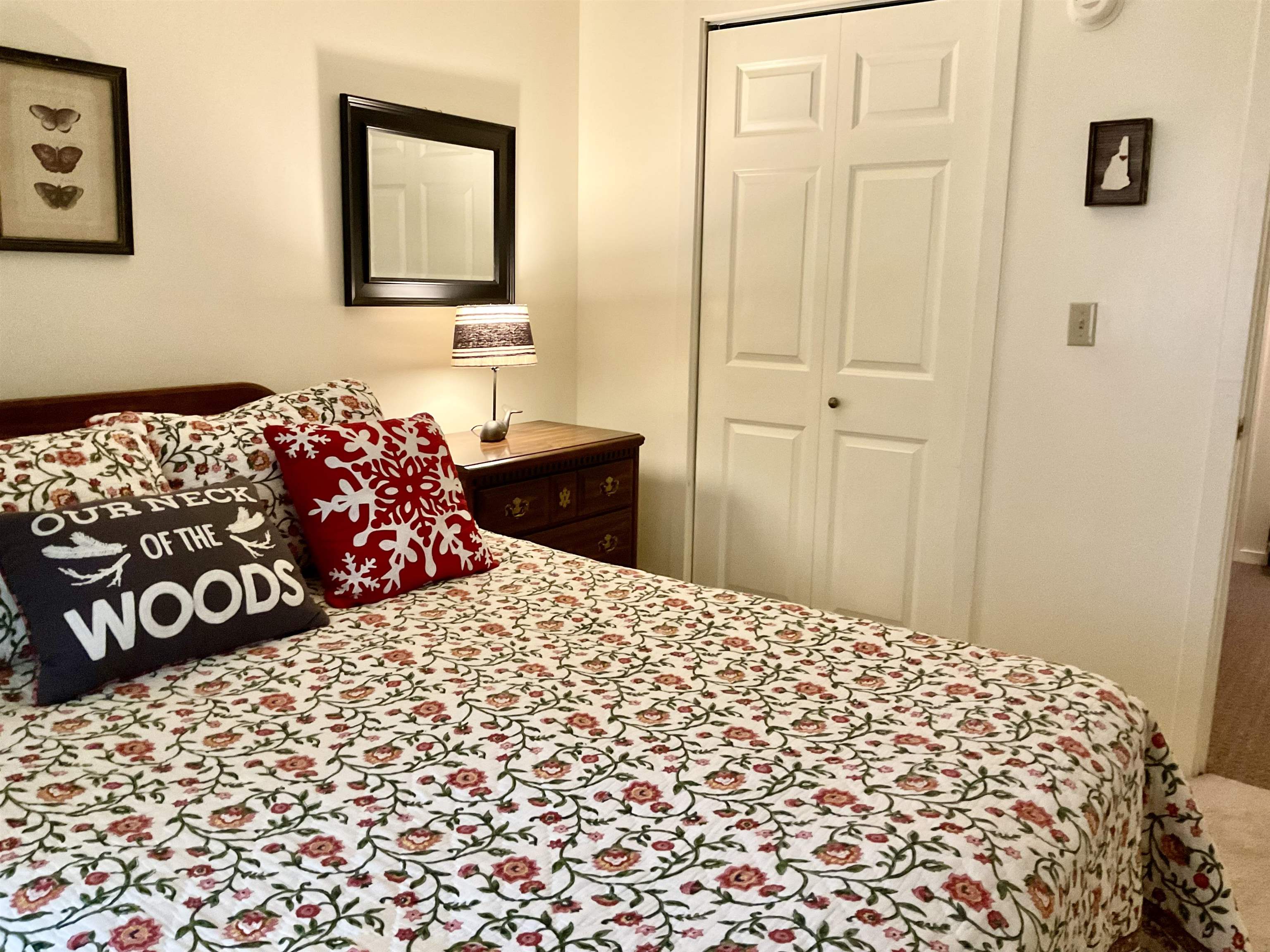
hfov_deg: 61.7
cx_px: 635
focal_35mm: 29
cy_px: 476
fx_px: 1064
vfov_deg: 48.2
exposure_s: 1/40
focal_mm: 3
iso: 250
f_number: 1.8
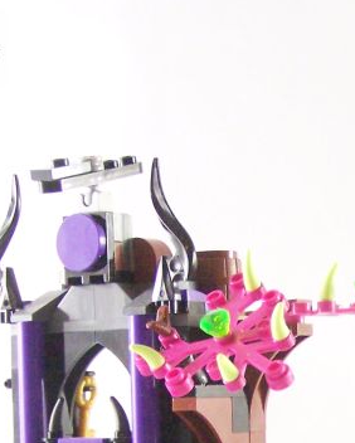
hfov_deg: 12.4
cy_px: 477
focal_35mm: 122
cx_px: 388
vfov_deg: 15.4
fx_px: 1601
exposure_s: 1/45
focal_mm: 7.1
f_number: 3.2
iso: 400
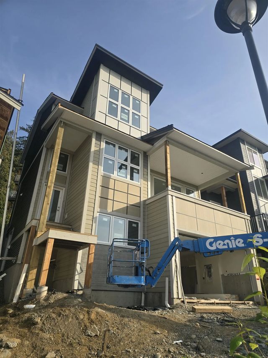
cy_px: 179
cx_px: 134
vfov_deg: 73.9
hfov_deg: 58.9
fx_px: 237
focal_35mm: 23
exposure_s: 1/560
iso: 12
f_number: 1.7
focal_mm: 6.3
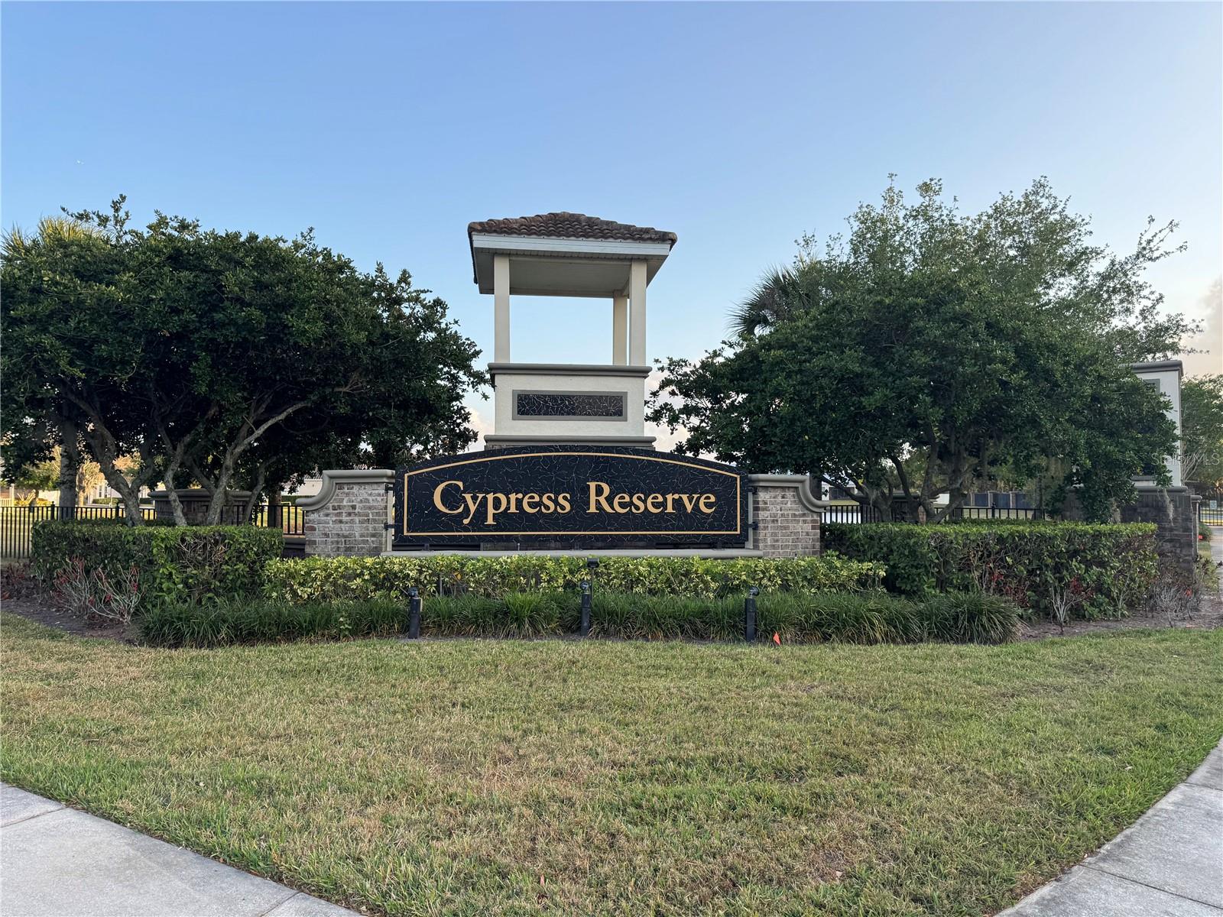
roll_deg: -0.2
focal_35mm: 24
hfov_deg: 71.6
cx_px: 612
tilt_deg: +0.6
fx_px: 848
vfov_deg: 56.8
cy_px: 458
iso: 80
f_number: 1.78
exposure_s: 1/792
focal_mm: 6.76
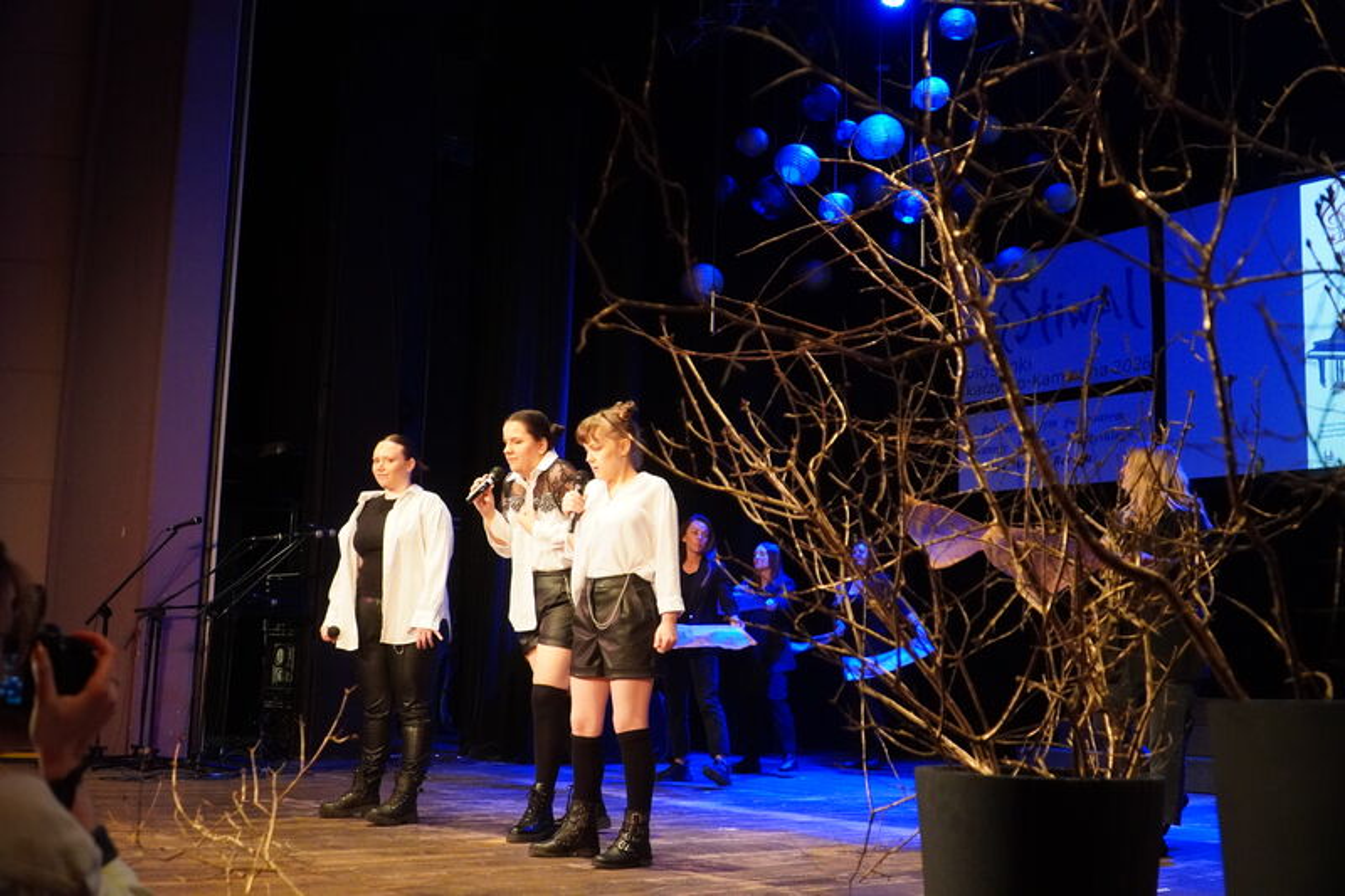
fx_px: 1289
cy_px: 448
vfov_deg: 38.3
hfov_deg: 55.1
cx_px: 672
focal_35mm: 34
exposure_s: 1/160
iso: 5000
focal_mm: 23
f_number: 4
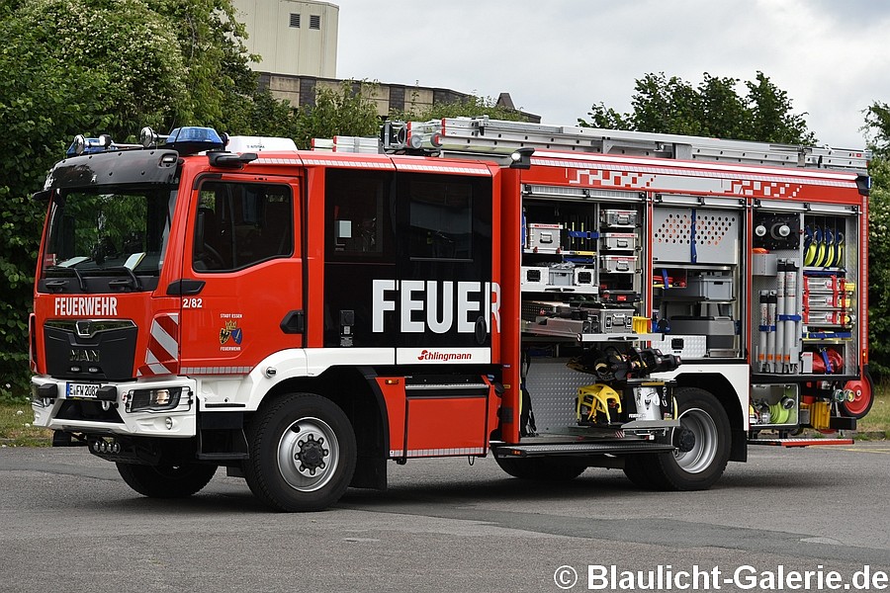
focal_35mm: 80
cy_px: 296
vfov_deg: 17.1
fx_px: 1978
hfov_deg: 25.4
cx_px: 445
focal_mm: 80
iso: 200
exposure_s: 1/320
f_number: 8
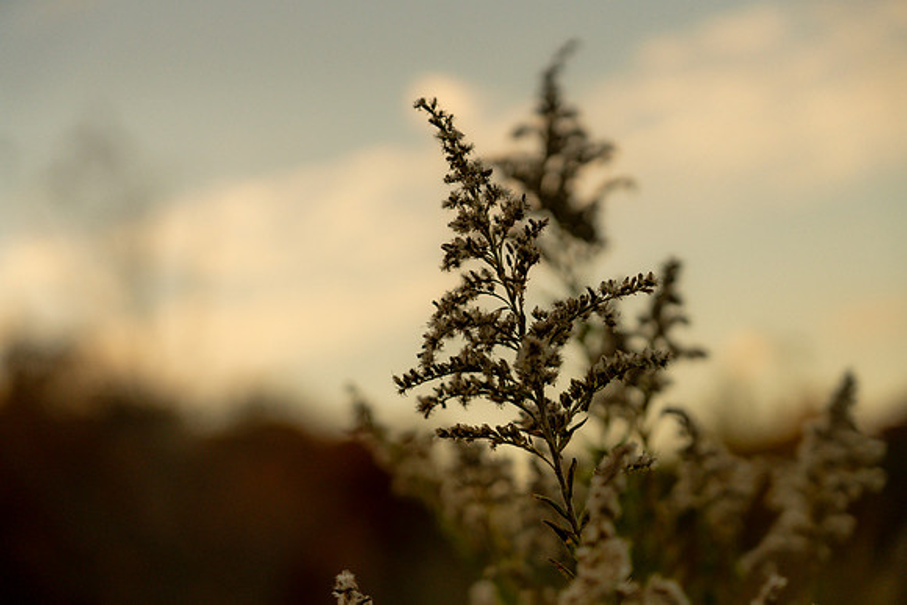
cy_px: 302
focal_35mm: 85
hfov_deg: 23.9
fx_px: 2142
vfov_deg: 16.1
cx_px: 454
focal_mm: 85
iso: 1000
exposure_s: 1/5000
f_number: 4
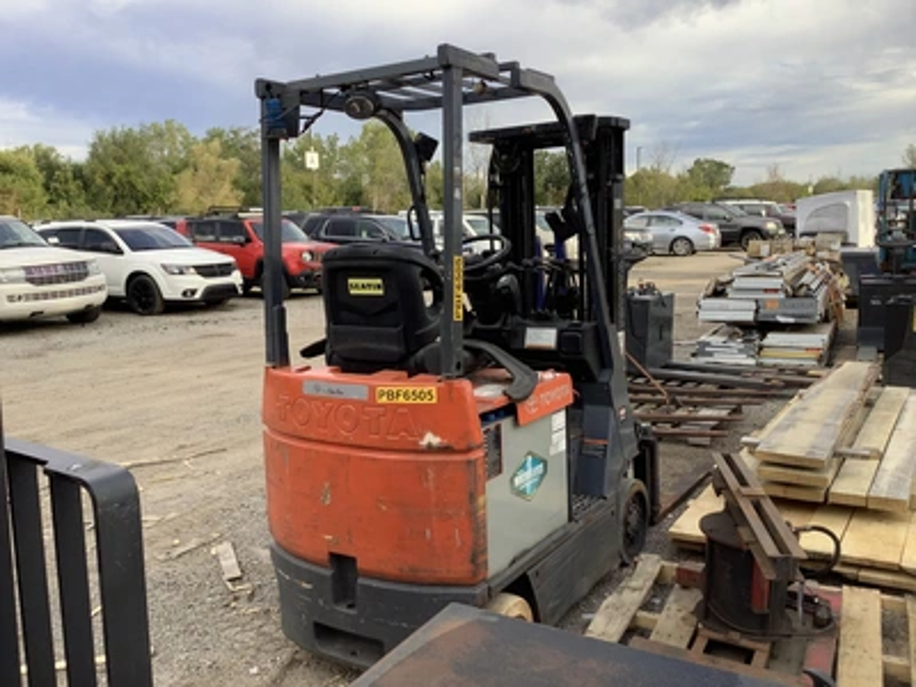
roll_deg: +0.7
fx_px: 820
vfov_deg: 45.4
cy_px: 344
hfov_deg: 58.4
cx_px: 458
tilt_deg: -9.0
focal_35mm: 31
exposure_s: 1/196
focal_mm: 3.3
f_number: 2.4
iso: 25
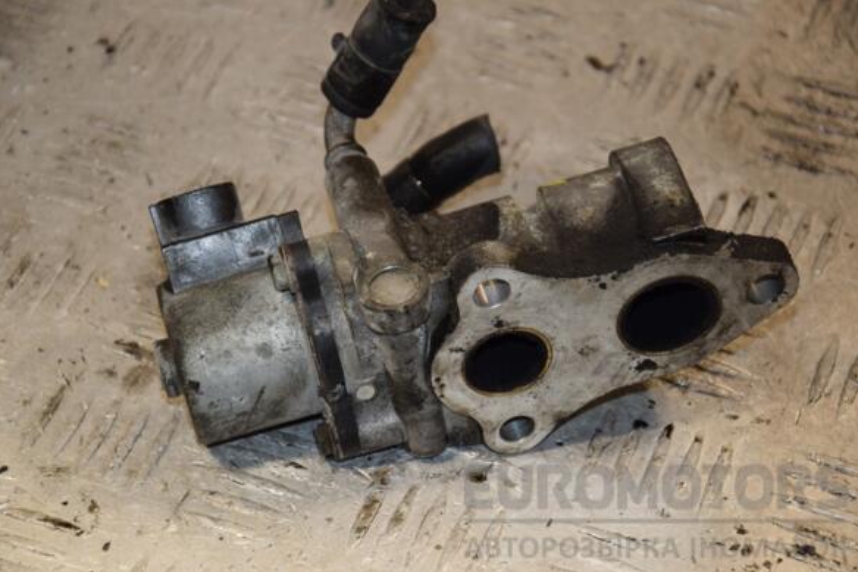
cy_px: 291
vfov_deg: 9.1
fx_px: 3598
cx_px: 436
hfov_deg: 13.6
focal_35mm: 151
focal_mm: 98
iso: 800
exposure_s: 1/200
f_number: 6.3
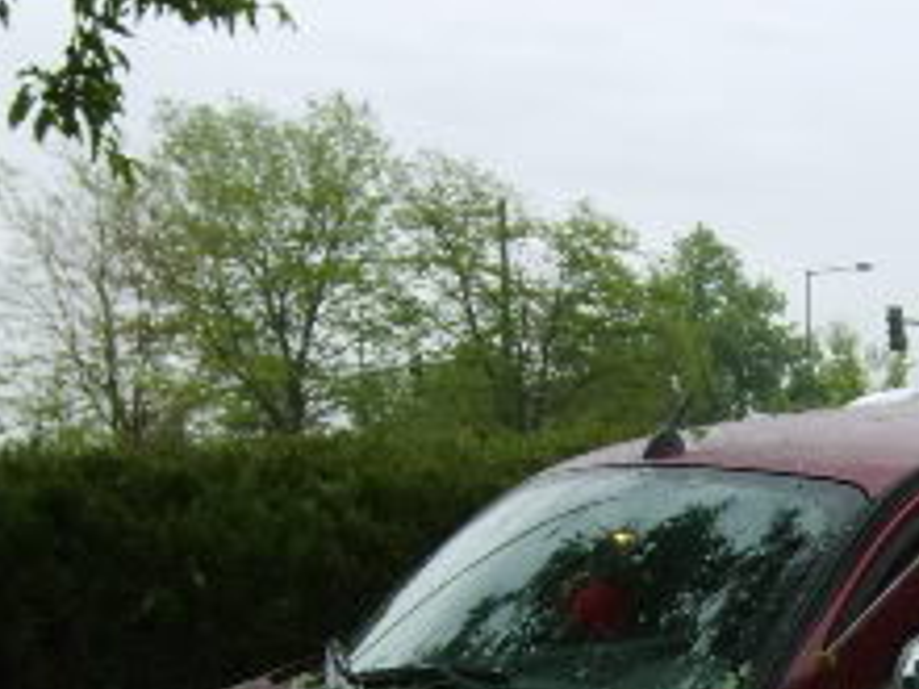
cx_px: 790
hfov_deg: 19.0
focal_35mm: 102
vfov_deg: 14.1
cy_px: 823
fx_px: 2708
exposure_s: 1/60
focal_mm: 5.8
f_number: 2.8
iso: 50
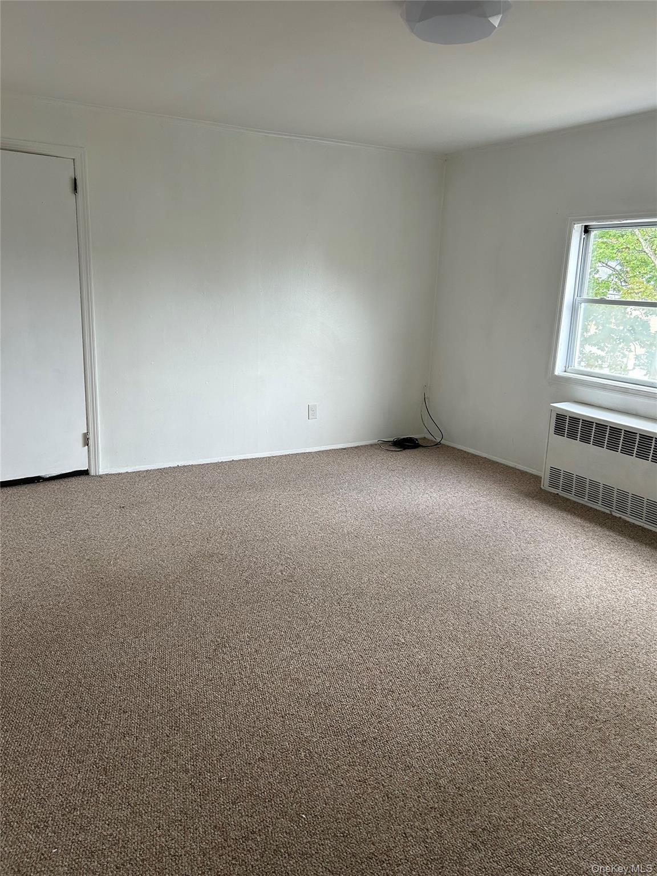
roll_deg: -3.0
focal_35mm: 26
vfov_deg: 67.3
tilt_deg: -12.5
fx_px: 658
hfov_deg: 53.1
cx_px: 328
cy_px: 438
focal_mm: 5.7
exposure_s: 1/121
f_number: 1.5
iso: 80
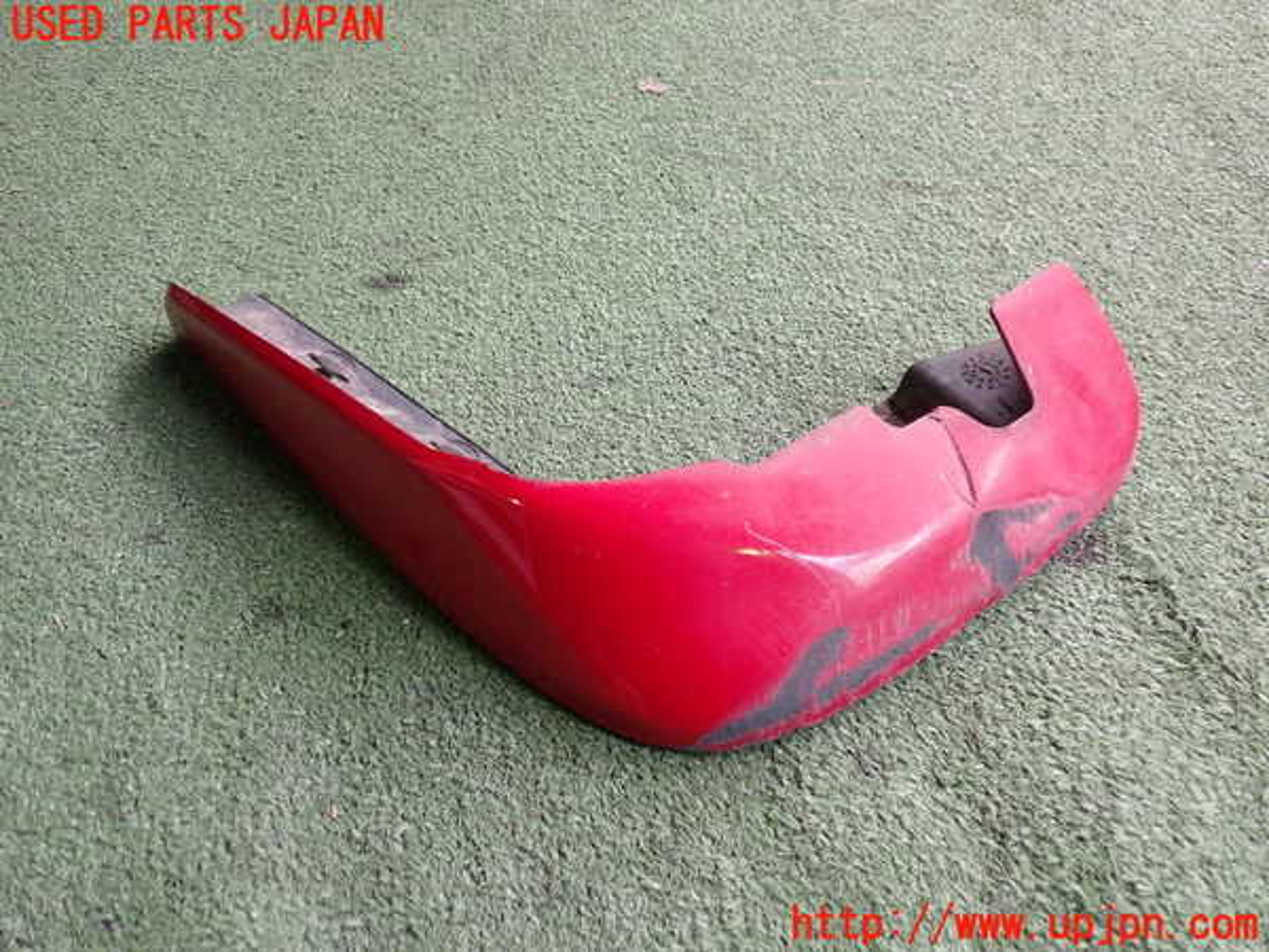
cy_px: 476
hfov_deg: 56.8
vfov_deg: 44.2
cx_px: 634
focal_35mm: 32
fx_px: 1173
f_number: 2.4
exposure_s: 1/80
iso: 200
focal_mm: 5.79
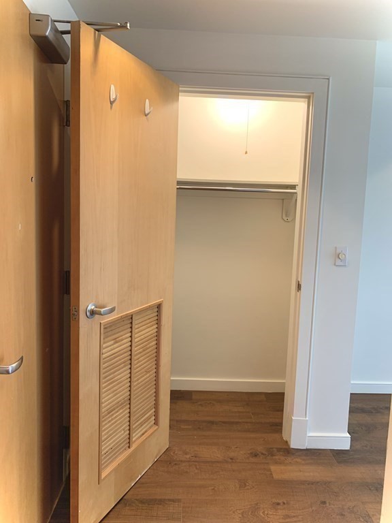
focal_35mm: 26
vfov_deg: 67.3
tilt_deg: -5.1
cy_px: 262
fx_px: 393
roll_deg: -2.8
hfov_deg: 53.1
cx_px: 196
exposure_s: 1/60
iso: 125
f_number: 1.8
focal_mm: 4.25
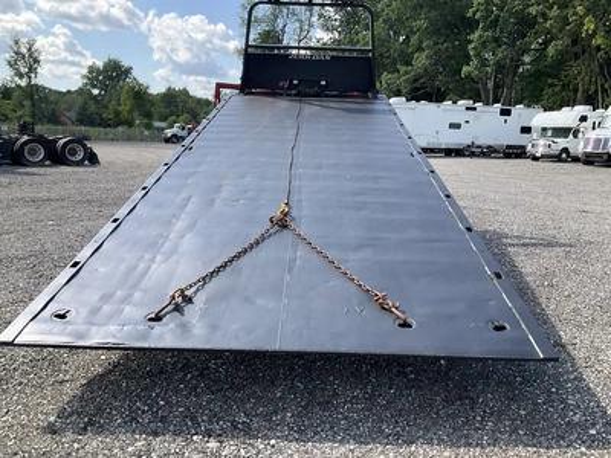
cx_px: 306
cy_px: 229
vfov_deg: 48.2
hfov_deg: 61.7
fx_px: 512
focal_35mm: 29
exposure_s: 1/691
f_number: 1.8
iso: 25
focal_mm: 3
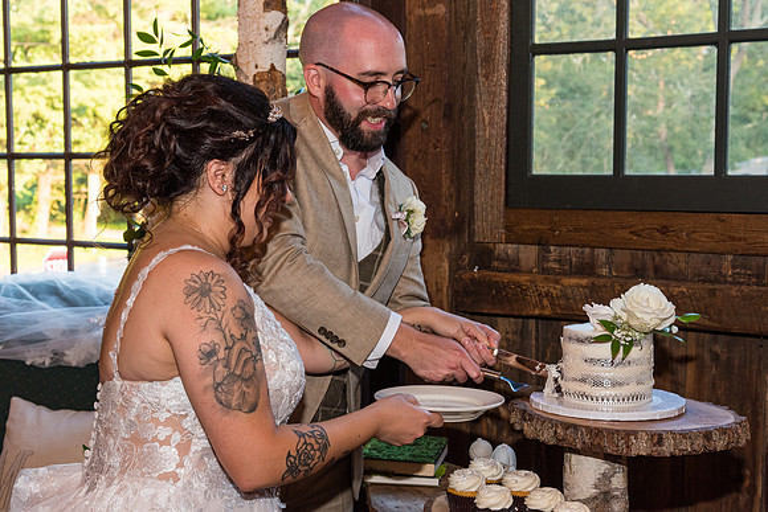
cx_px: 385
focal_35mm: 53
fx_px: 1130
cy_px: 256
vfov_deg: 25.6
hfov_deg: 37.5
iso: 800
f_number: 7.1
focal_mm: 52
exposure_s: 1/60
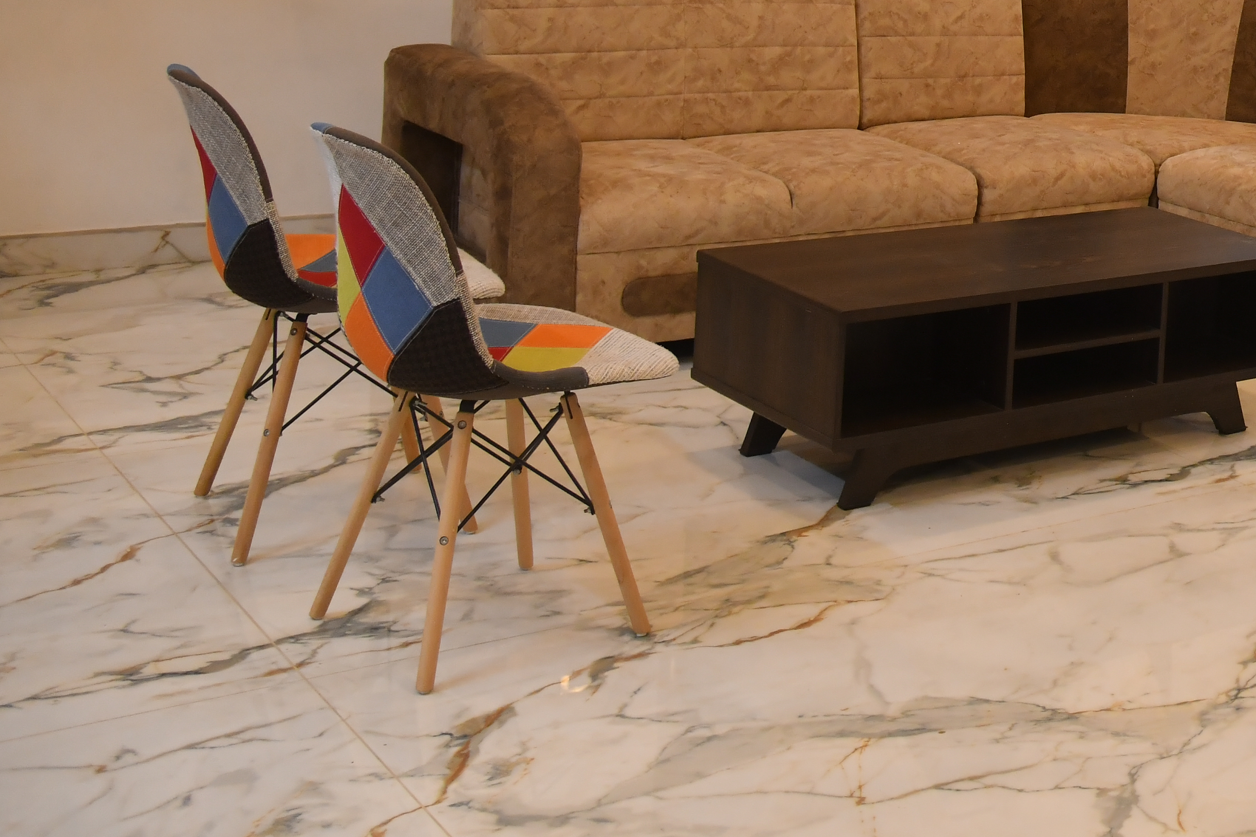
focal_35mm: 61
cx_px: 1477
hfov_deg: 28.8
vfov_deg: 20.8
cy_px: -165
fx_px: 2128
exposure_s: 1/100
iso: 800
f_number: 4.5
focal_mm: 24
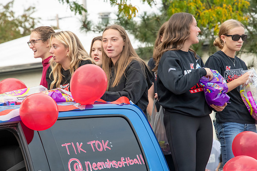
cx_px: 128
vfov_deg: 5.5
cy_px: 86
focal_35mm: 250
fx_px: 1785
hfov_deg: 8.2
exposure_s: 1/200
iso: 3200
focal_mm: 250
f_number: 11
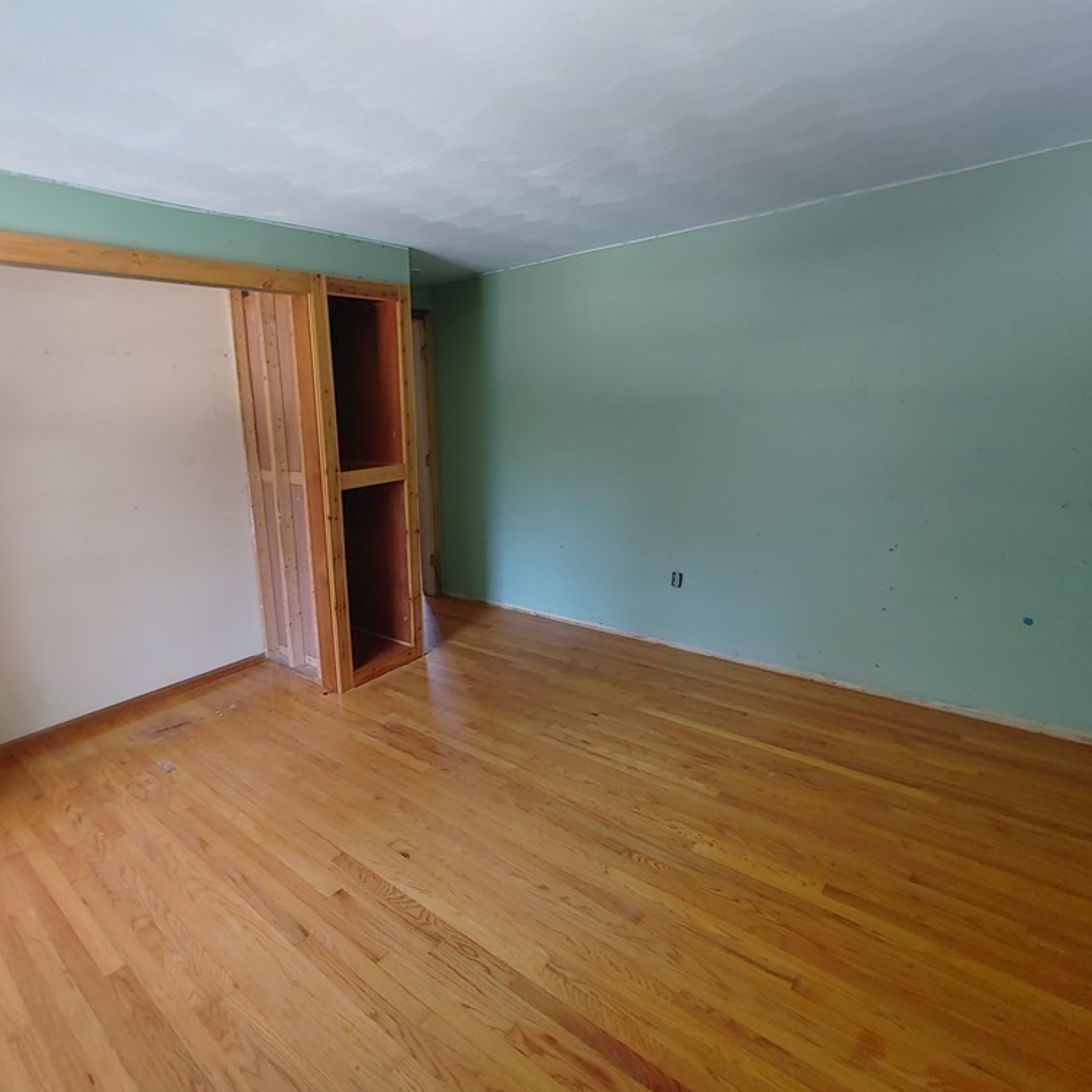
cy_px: 550
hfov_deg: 79.2
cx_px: 408
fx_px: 642
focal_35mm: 18
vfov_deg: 80.7
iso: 250
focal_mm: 1.78
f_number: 1.9
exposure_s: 1/24
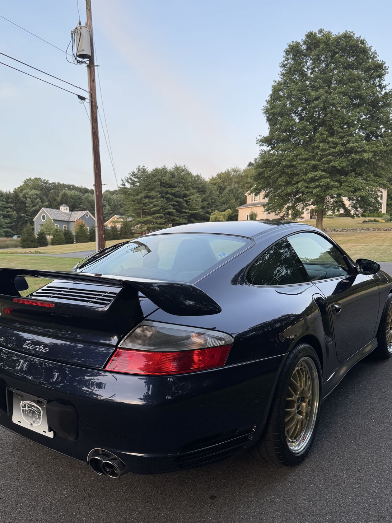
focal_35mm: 29
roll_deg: -1.4
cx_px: 179
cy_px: 279
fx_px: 438
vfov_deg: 61.6
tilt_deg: -1.1
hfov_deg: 48.2
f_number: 1.78
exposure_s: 1/121
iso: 100
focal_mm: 6.76
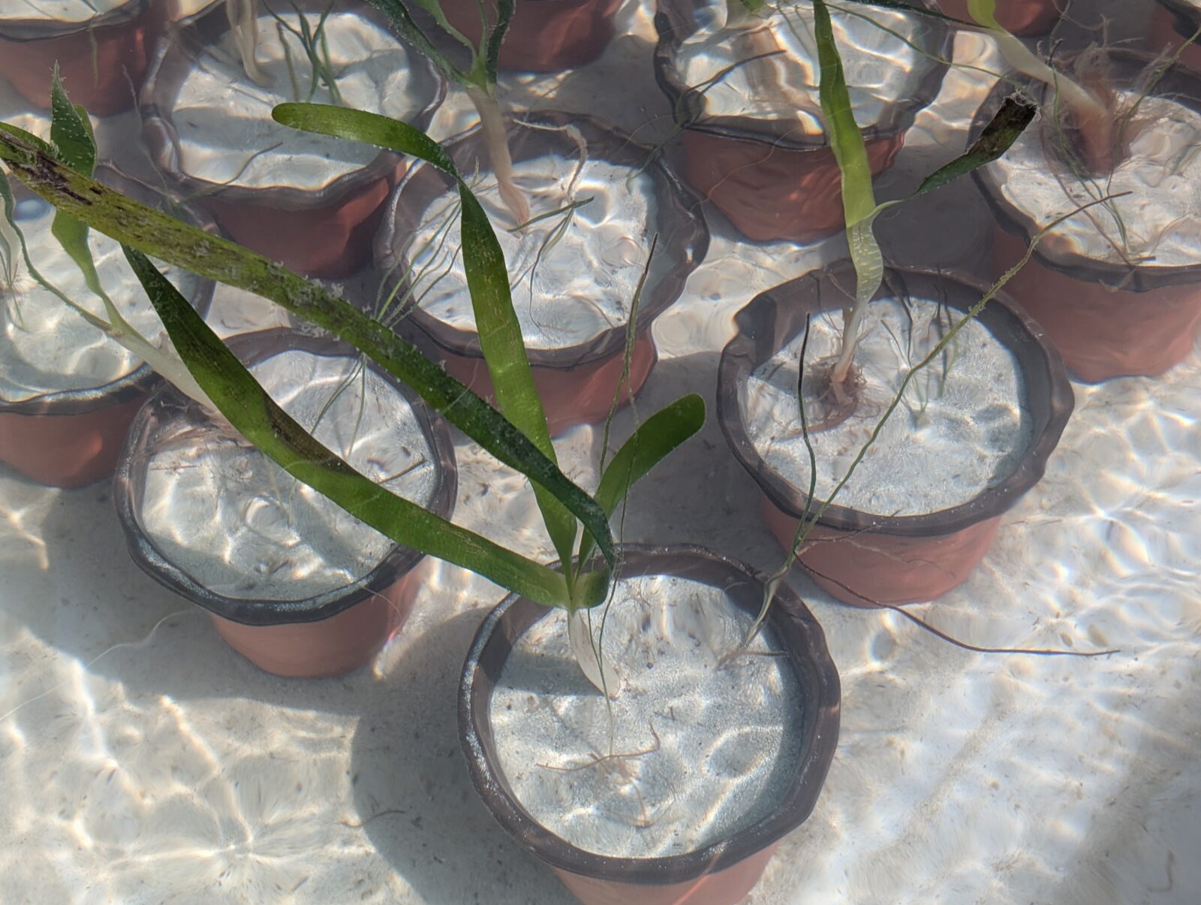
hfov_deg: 38.9
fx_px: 1703
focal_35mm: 49
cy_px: 452
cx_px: 600
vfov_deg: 29.8
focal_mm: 6.9
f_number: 1.68
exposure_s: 1/275
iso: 24
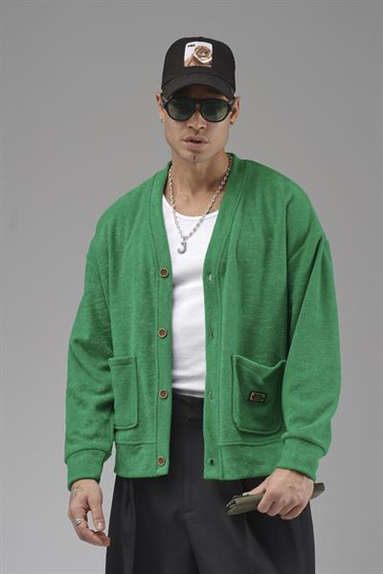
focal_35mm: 100
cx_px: 192
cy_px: 287
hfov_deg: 13.7
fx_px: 1596
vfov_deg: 20.4
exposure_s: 1/125
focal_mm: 67
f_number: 5
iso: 80
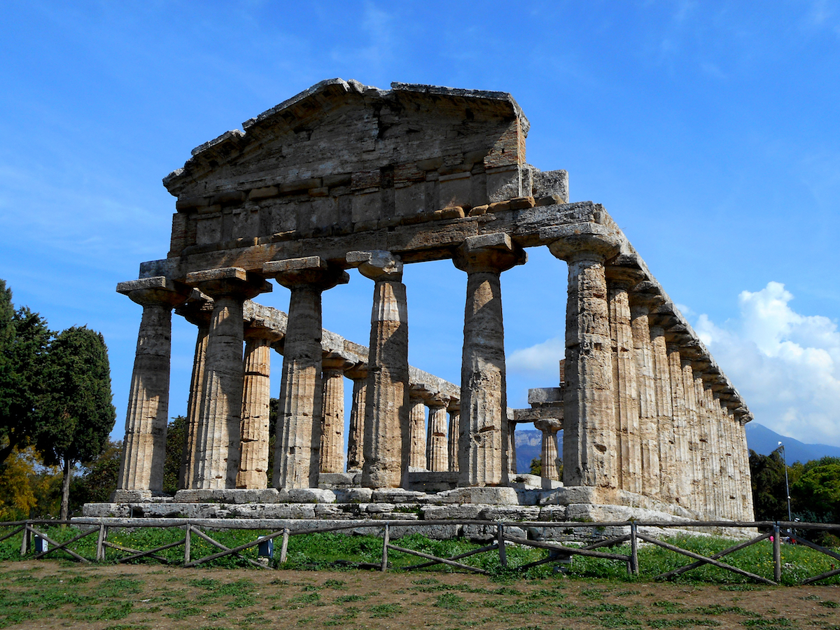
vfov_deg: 36.8
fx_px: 946
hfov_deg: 47.9
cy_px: 315
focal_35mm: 39
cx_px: 420
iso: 80
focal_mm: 6.9
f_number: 4.5
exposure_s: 1/640
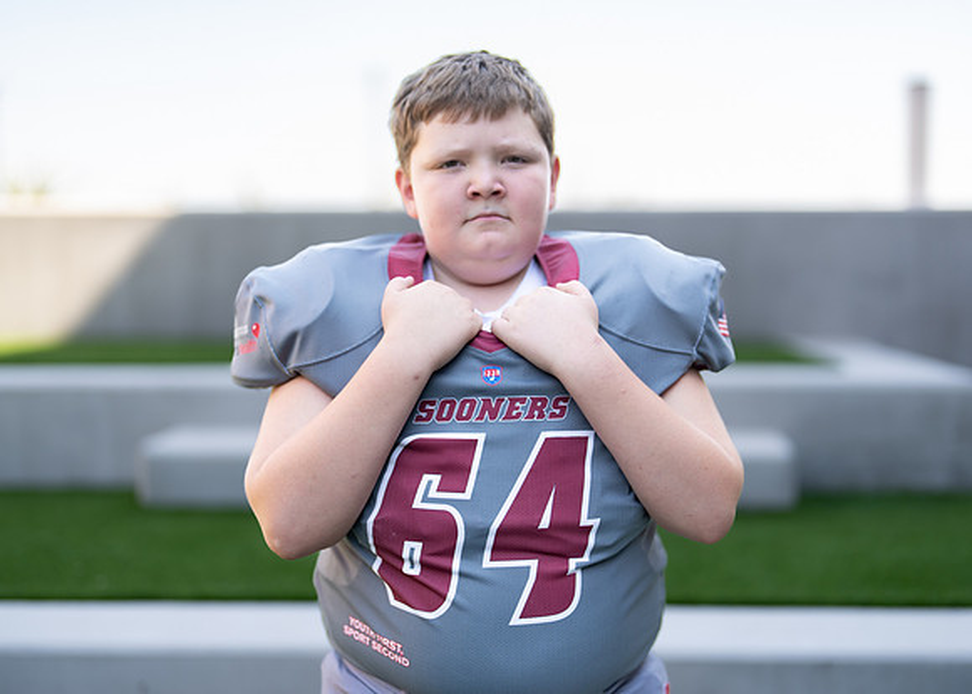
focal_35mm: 56
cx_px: 489
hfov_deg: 34.9
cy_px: 365
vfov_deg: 25.3
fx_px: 1544
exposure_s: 1/1600
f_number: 1.2
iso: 100
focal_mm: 50
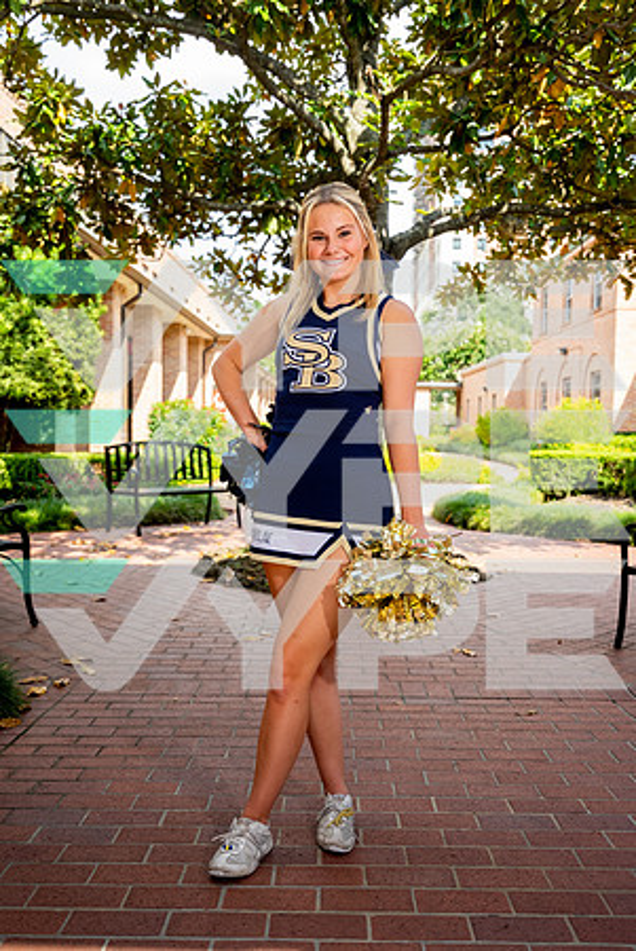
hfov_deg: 40.1
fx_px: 872
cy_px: 476
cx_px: 318
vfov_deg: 57.2
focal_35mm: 33
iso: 250
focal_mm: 33
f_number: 4.5
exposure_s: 1/320
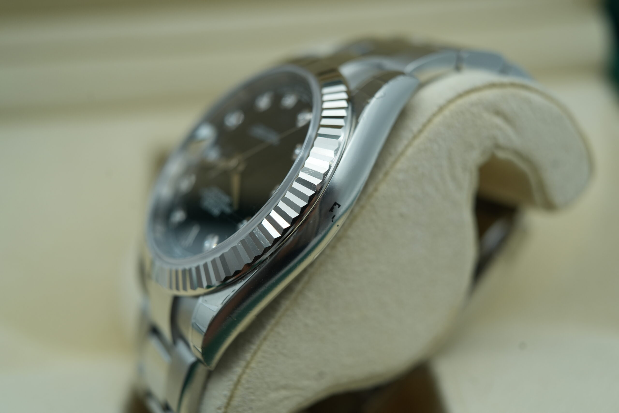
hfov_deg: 54.4
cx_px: 310
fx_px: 602
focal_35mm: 35
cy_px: 206
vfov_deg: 37.9
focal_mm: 35
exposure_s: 1/250
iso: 400
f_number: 5
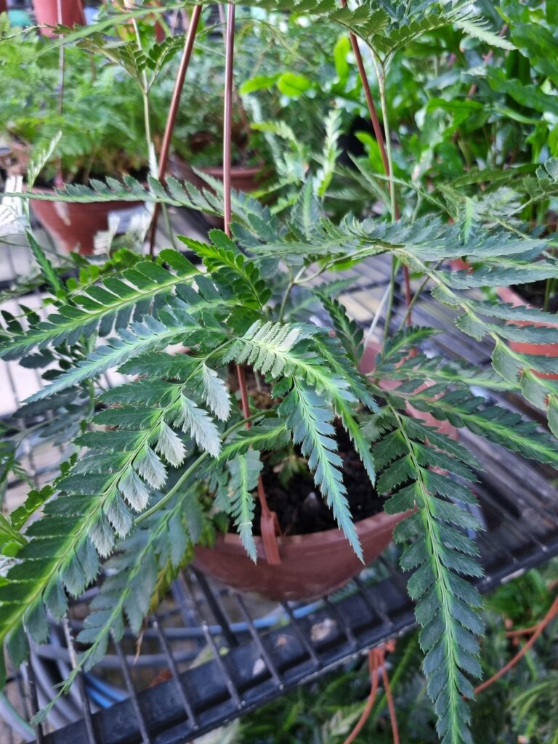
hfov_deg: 53.1
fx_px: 559
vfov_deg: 67.3
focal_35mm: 26
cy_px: 372
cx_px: 279
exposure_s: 1/40
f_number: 1.8
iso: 400
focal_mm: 5.4
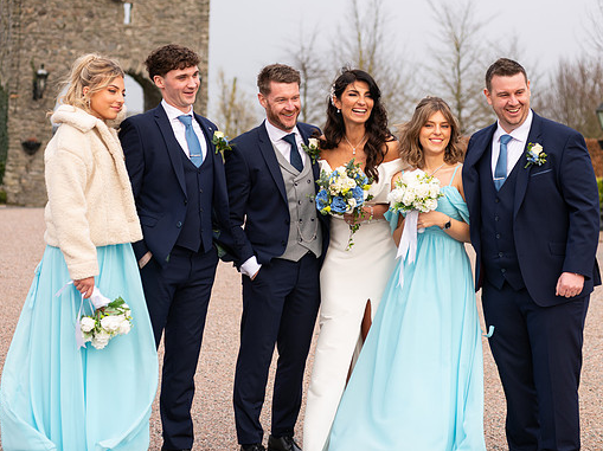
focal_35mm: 92
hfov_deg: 21.3
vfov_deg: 16.0
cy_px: 223
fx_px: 1601
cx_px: 331
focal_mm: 80
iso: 160
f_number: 3.5
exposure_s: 1/200
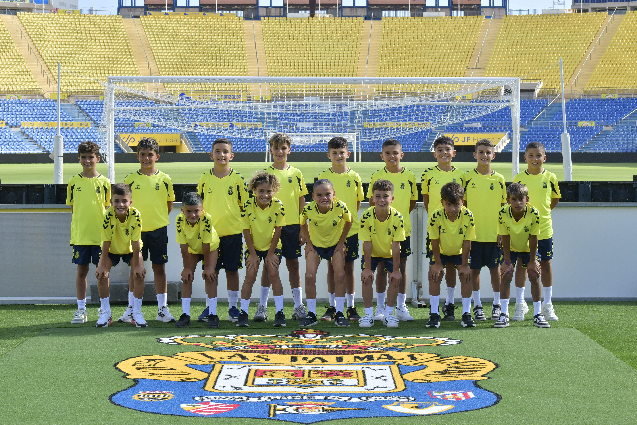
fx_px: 1380
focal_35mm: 78
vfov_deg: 17.5
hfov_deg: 26.0
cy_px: 212
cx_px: 318
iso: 800
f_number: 16
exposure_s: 1/500
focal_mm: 78
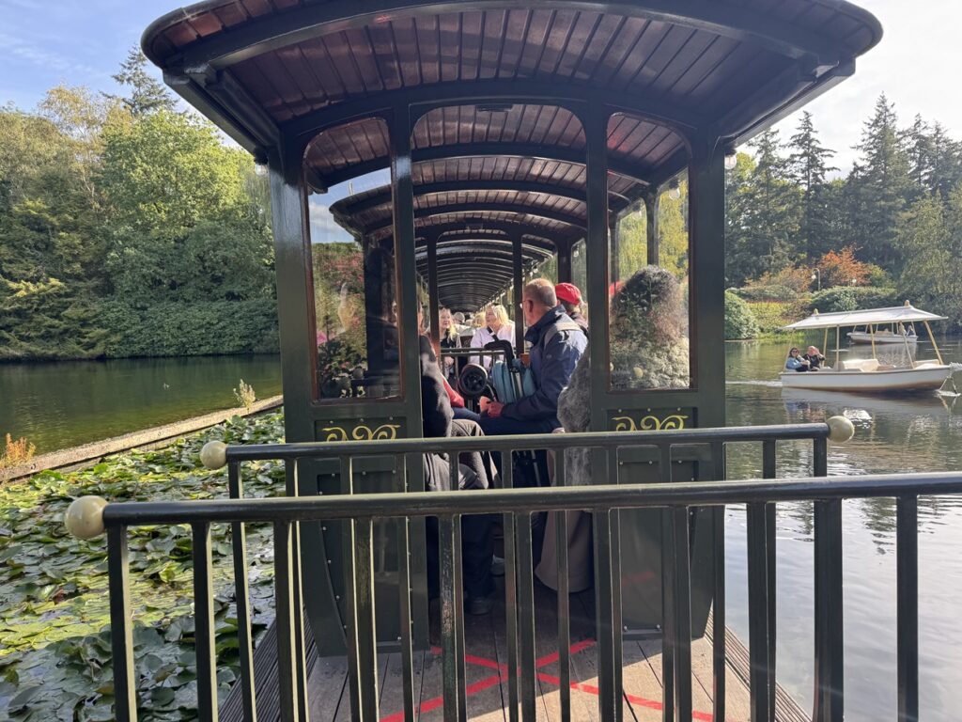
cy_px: 361
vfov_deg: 56.8
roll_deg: +1.3
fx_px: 667
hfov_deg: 71.6
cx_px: 481
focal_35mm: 24
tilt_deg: -4.0
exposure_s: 1/488
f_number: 1.78
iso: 80
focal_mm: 6.76
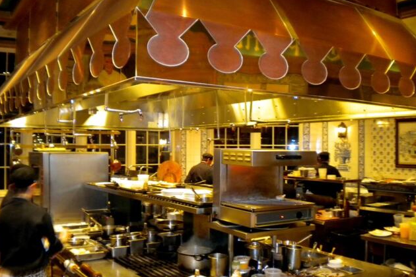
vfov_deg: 35.9
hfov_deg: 51.9
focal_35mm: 37
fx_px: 428
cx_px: 205
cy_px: 154
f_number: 3.1
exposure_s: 1/10.5
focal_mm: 6.3
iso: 400
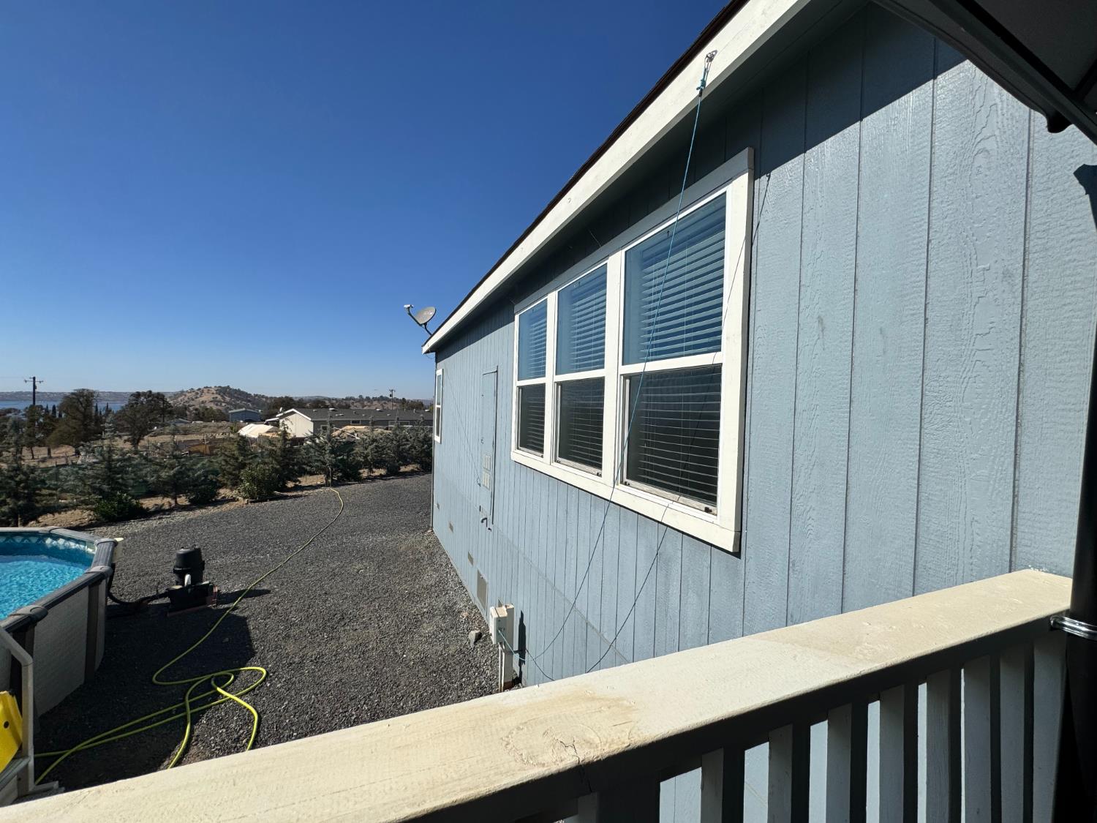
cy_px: 412
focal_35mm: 14
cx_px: 548
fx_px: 444
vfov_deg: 85.7
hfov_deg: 102.1
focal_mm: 2.22
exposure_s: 1/4367
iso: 50
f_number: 2.2
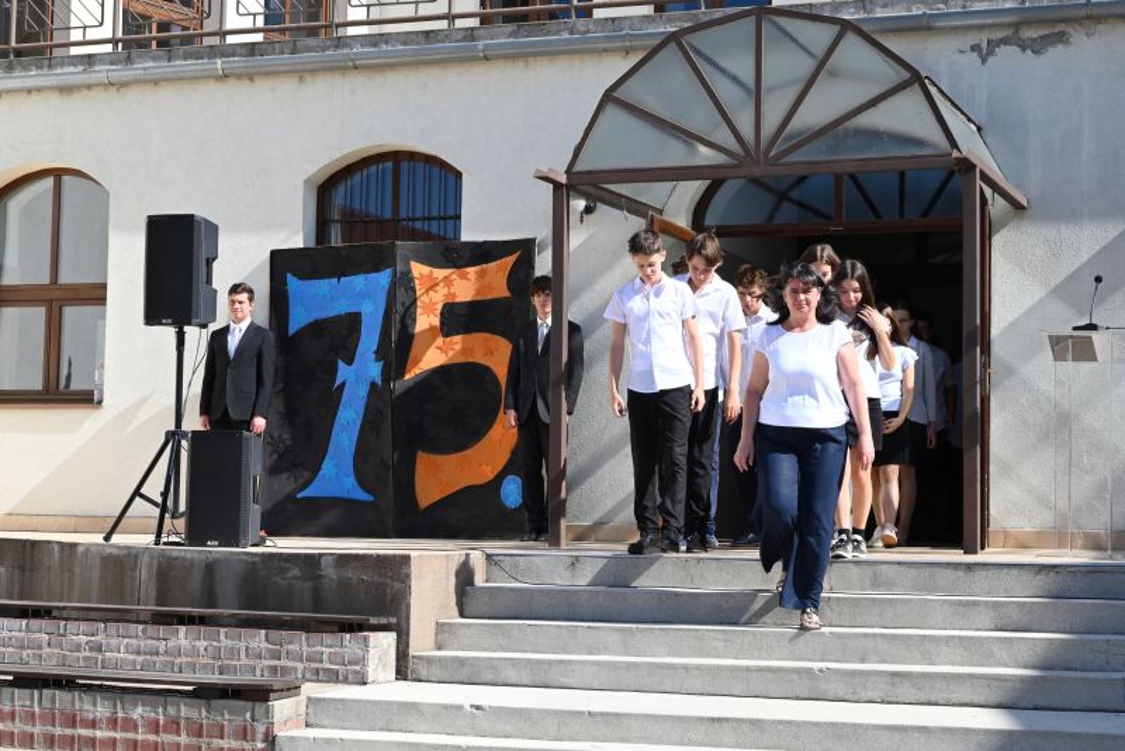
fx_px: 2001
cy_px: 376
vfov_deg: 21.3
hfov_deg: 31.4
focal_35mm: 64
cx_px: 562
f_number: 16
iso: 1600
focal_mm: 64
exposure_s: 1/1000
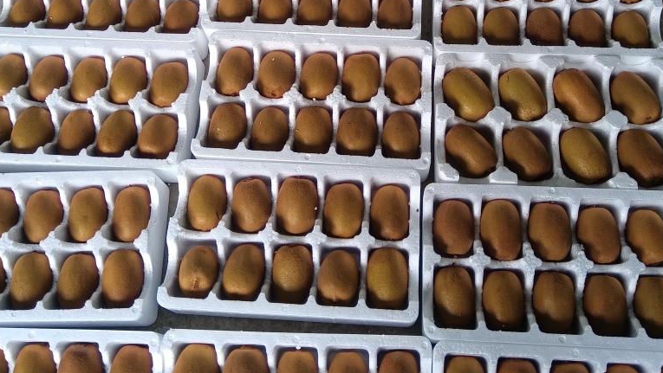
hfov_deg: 49.4
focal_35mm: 41
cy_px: 30
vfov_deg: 27.9
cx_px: 336
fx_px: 721
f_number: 1.9
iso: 100
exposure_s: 1/152
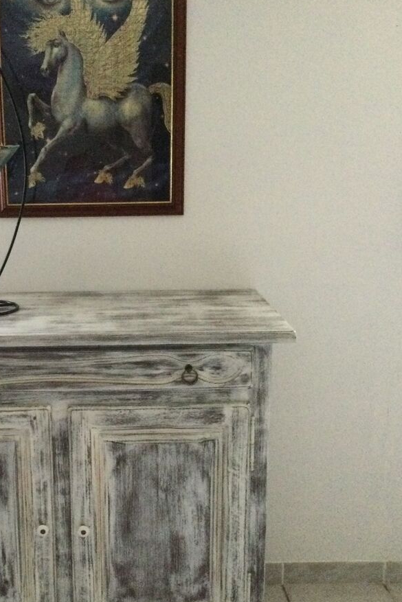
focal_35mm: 49
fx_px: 820
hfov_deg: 27.1
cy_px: 352
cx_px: 97
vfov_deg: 40.2
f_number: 2.4
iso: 250
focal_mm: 3.3
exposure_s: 1/17
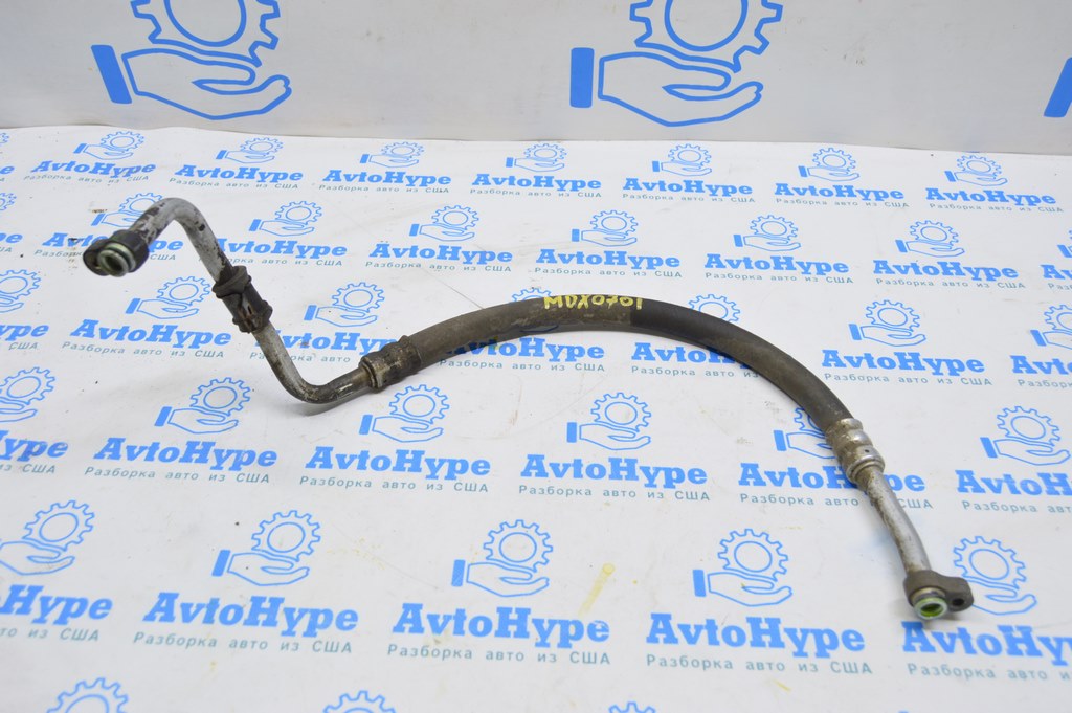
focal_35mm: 30
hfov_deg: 62.0
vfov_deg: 43.5
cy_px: 356
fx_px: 893
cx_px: 536
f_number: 5.6
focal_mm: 20
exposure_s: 1/20
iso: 400
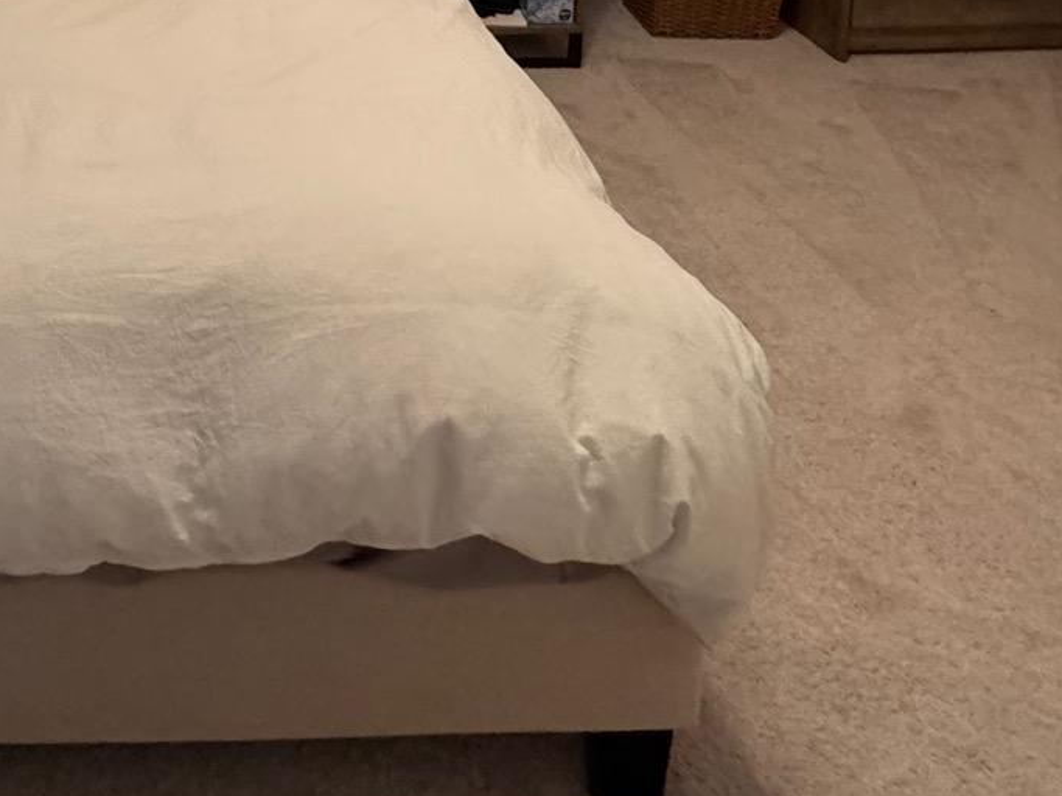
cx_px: 70
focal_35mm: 42
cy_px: -331
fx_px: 1288
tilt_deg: -9.3
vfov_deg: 26.8
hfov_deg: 40.7
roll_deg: +1.1
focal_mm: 2.22
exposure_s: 1/60
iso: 320
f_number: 2.2
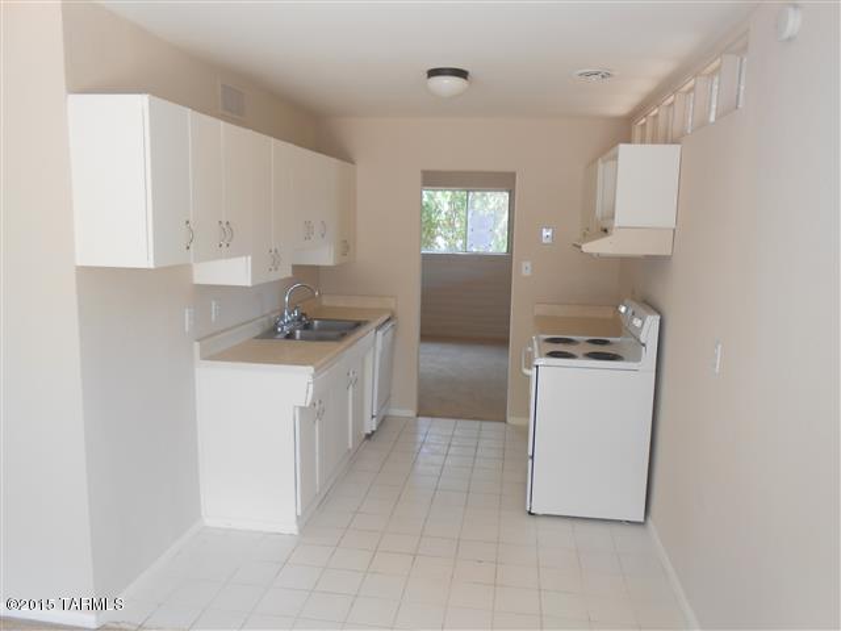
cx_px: 420
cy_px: 316
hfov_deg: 67.3
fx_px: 632
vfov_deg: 53.1
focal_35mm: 26
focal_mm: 4.6
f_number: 3.5
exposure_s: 1/30
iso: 80
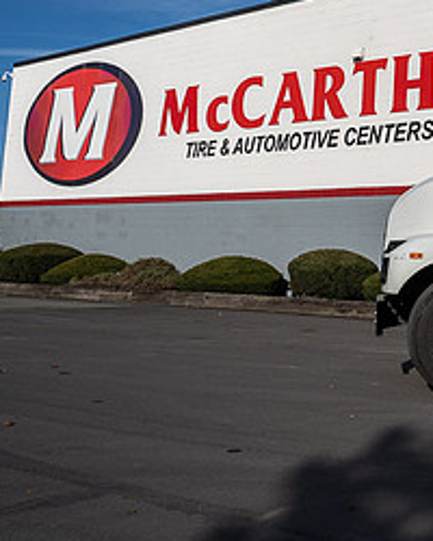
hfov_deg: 23.7
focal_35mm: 61
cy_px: 170
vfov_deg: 30.7
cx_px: 450
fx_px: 977
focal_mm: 28
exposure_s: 1/1600
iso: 125
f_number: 7.1
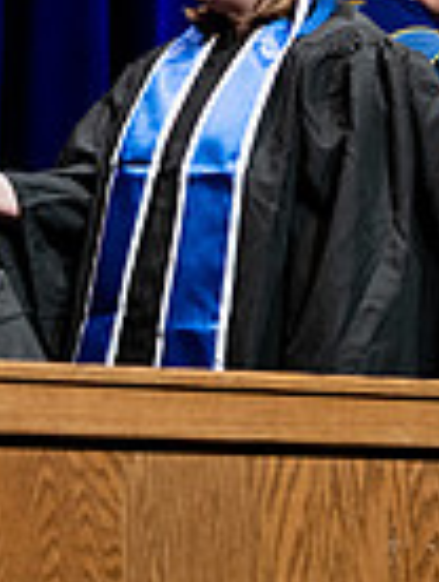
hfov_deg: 5.3
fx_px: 4754
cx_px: -76
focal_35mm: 282
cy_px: 361
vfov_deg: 7.0
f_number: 2.8
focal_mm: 70
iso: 500
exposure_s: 1/250
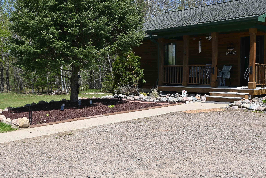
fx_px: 310
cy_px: 89
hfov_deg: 46.4
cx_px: 133
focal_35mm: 42
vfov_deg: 31.9
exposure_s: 1/200
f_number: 10
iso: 100
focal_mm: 28
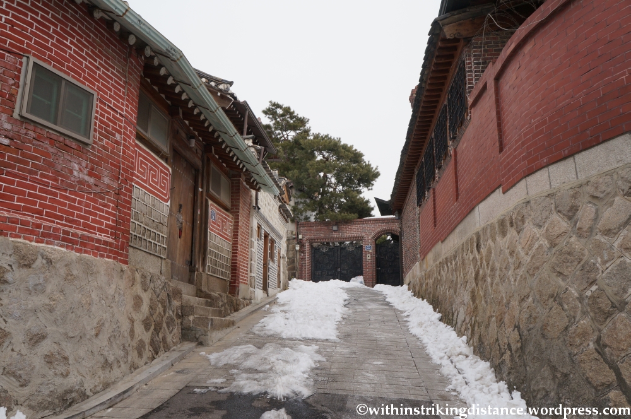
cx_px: 316
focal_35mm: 30
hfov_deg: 62.0
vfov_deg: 43.5
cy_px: 210
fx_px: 525
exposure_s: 1/400
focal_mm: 20
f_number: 6.3
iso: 200
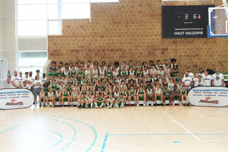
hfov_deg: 42.3
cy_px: 76
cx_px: 114
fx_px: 294
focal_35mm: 46
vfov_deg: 28.9
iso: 500
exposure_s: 1/200
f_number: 2.8
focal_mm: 31
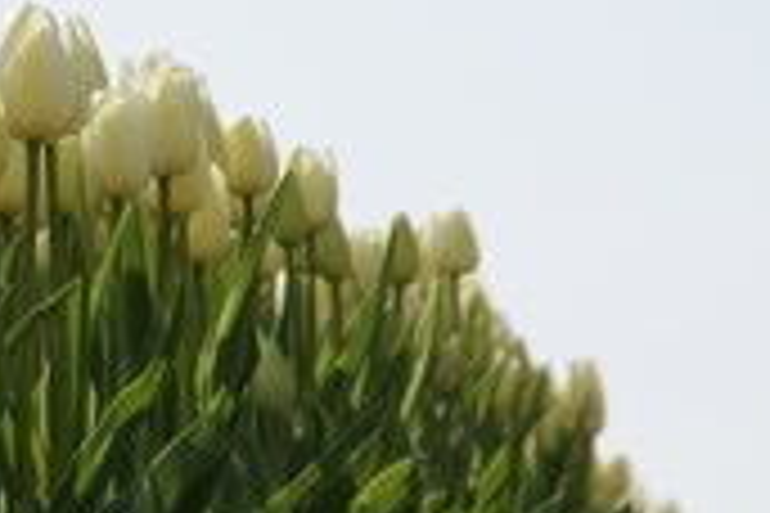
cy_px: 281
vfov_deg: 2.3
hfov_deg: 3.5
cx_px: -68
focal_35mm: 593
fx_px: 12693
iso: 200
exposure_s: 1/400
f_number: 13
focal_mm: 135
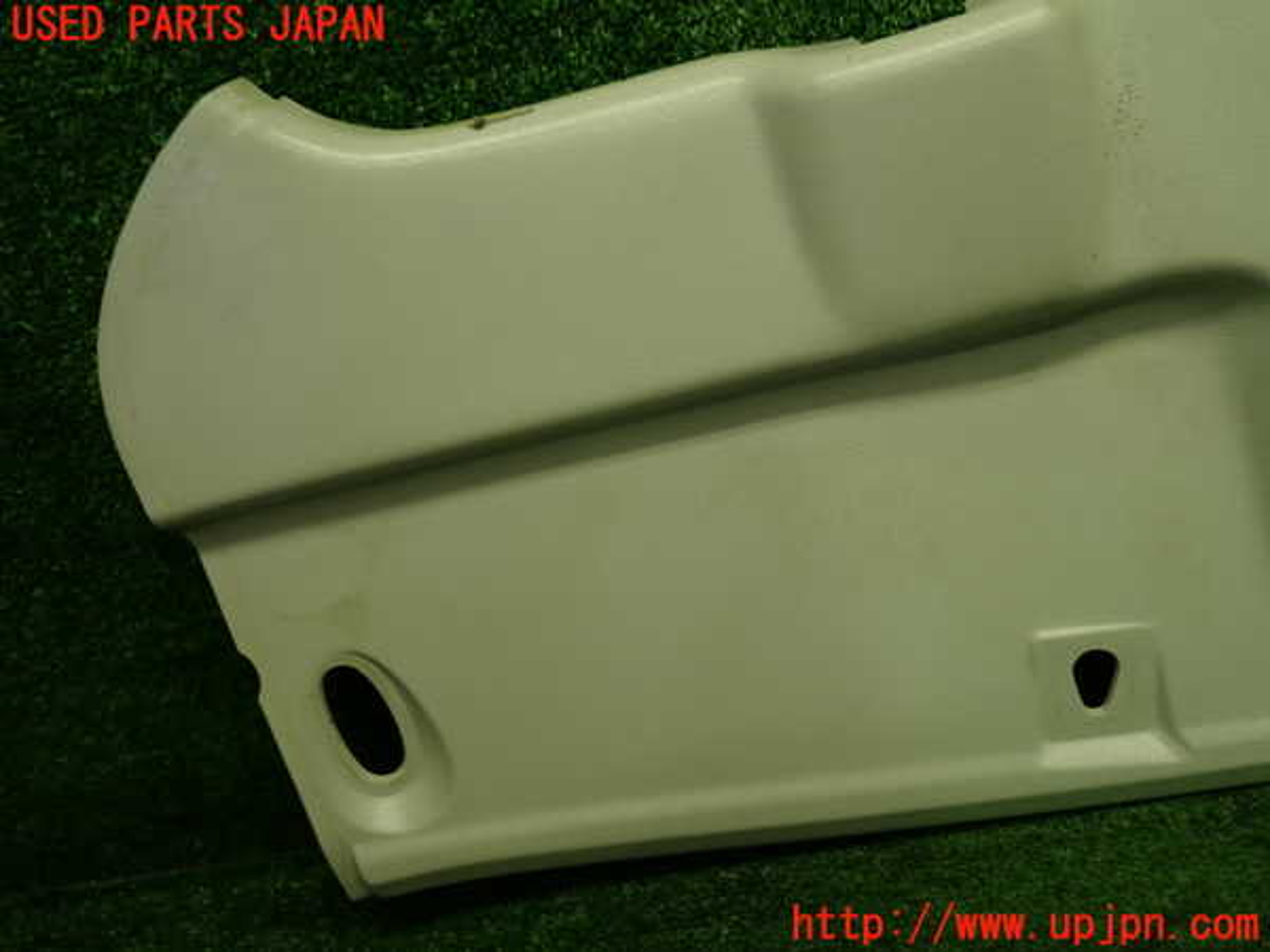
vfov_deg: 46.8
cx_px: 635
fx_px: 1101
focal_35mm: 30
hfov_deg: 60.0
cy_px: 476
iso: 100
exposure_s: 1/60
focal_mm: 5.4
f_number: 2.3
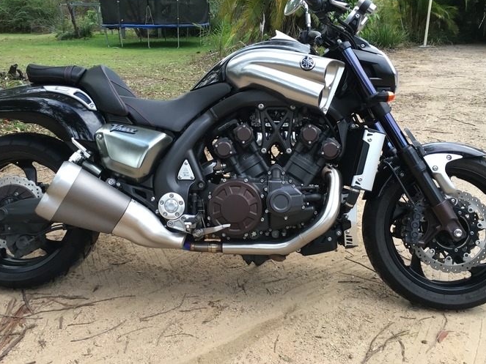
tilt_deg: -15.7
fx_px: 491
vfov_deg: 40.6
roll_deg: -0.8
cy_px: 151
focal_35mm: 35
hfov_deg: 52.6
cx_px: 237
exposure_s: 1/33
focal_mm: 4.15
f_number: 2.2
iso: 25
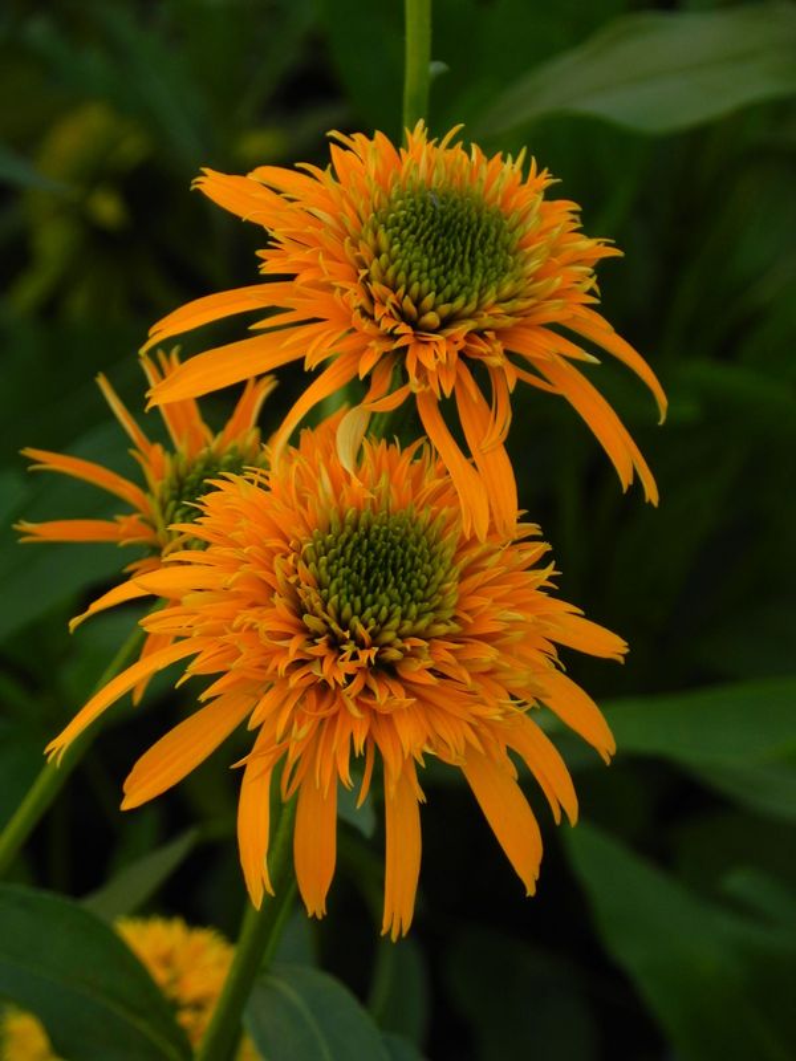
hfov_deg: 6.0
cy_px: 530
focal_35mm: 247
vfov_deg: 8.0
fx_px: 7573
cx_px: 398
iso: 160
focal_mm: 44
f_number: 5
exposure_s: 1/60
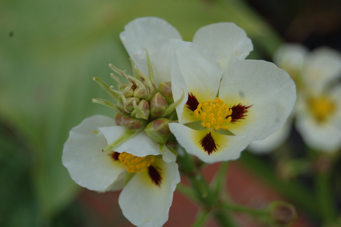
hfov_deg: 24.6
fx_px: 781
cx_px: 170
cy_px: 114
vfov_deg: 16.5
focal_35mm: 82
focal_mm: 55
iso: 200
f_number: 5.6
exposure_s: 1/640
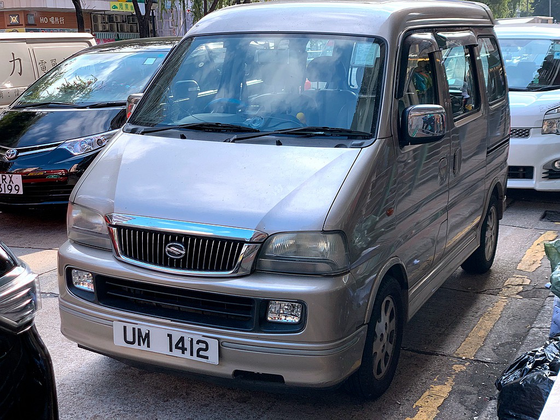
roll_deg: +2.1
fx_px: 841
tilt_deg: -8.5
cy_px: 210
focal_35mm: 52
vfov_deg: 28.0
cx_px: 280
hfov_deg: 36.8
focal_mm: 6
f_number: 2.4
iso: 16
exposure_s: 1/147
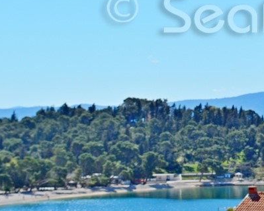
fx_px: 1487
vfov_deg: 8.1
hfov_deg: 10.0
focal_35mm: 190
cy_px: 24
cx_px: 299
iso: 100
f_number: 9
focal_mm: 45
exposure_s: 1/320
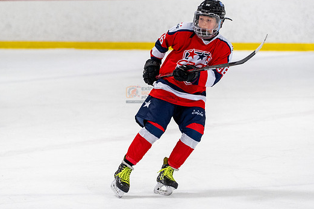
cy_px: 94
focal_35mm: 198
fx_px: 1728
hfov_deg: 10.4
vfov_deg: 6.9
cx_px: 152
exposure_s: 1/800
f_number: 2.8
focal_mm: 119
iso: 2000
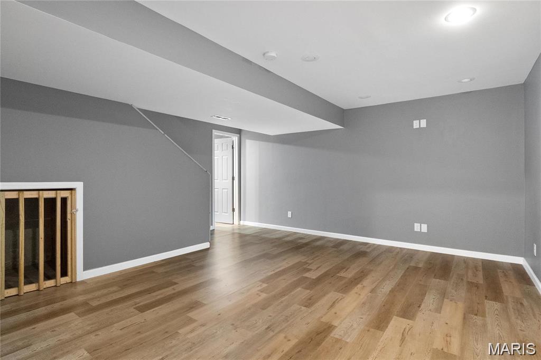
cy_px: 180
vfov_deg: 67.3
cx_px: 270
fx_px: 270
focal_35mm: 18
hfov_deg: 90.0
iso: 4000
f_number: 5.6
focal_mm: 9
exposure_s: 1/1.67
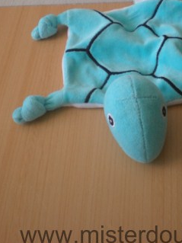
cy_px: 52
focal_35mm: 62
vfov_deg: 30.5
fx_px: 435
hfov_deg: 23.4
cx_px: 133
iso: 98
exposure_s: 1/61.2
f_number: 3.1
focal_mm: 6.3
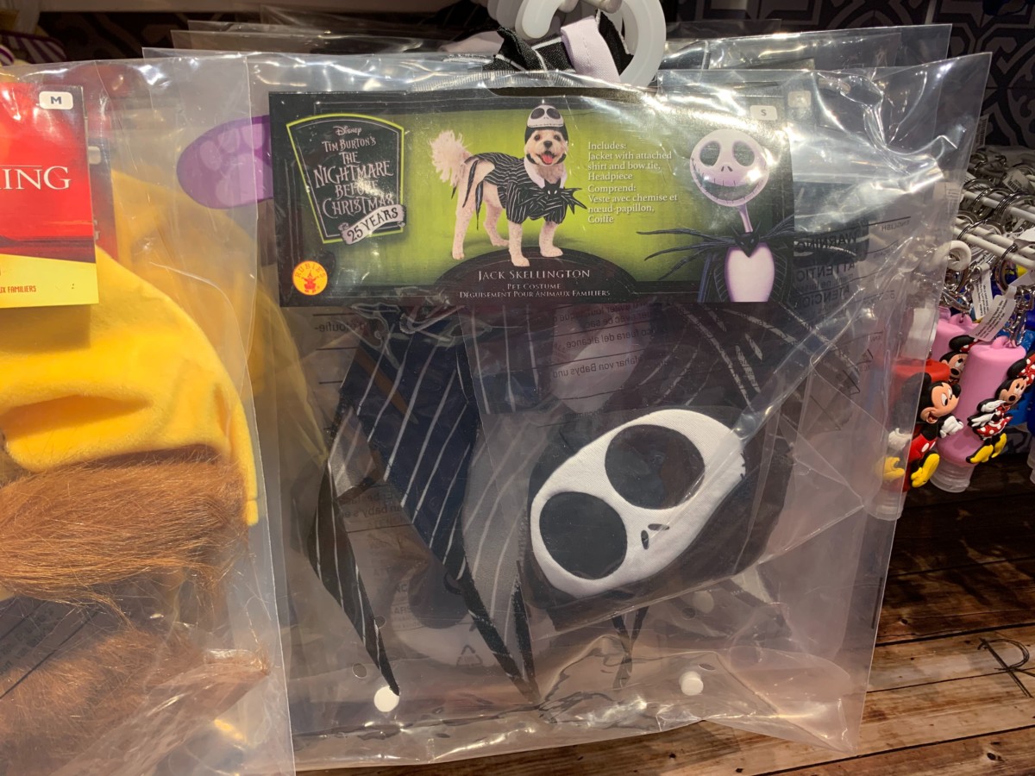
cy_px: 388
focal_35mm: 26
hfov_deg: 67.3
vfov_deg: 53.1
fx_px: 777
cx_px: 518
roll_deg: -2.1
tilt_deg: -25.9
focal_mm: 4.25
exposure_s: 1/60
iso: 64
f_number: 1.8
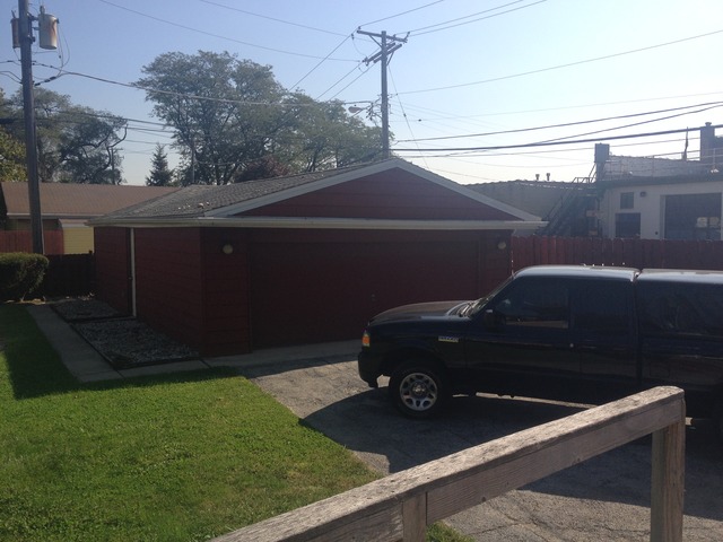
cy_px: 271
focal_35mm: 35
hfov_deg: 52.6
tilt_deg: -3.7
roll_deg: +0.2
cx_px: 362
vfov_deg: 40.7
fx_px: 731
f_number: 2.4
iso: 50
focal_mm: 4.28
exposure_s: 1/1672
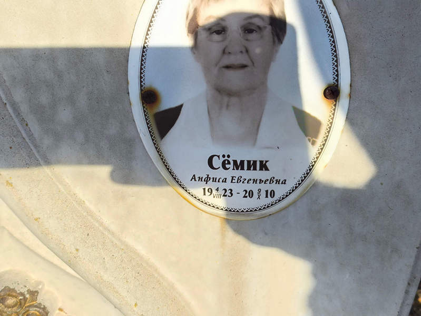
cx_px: 210
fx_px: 608
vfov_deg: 29.1
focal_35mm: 50
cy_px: 158
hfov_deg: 38.2
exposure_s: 1/877
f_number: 1.7
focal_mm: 4.71
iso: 50
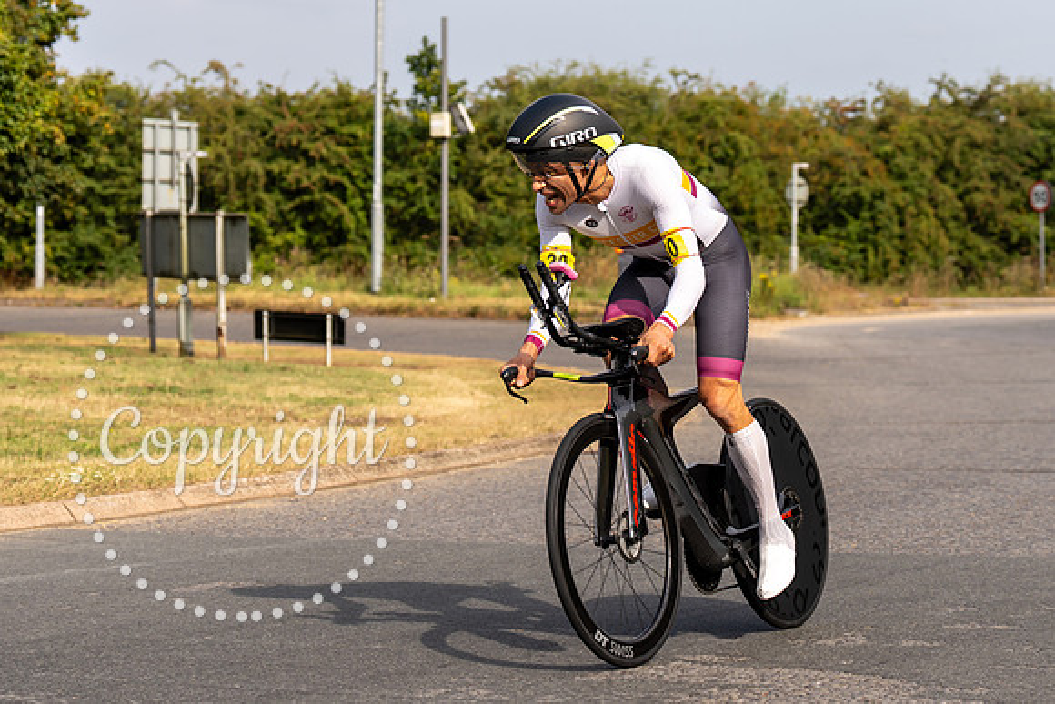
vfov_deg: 13.2
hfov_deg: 19.7
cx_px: 554
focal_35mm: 104
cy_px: 269
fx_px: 3034
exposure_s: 1/1000
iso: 100
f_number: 4
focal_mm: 70
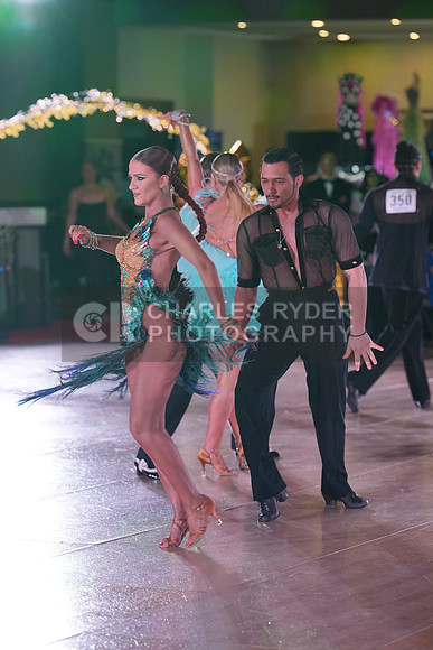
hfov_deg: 9.2
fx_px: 2704
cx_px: 216
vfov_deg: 13.7
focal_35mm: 150
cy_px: 325
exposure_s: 1/400
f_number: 4
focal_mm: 150
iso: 1600
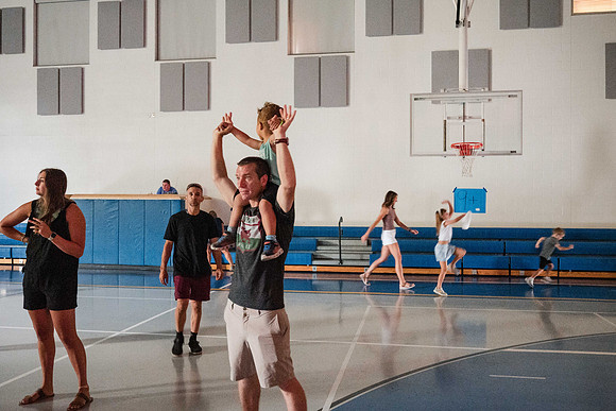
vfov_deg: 42.1
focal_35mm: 31
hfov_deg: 59.9
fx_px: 534
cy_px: 201
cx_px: 312
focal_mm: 30
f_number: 4
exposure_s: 1/60
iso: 16000
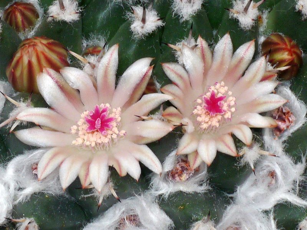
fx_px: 1605
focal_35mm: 181
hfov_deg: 10.9
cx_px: 154
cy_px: 115
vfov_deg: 8.2
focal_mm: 45
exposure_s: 1/60
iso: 320
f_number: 11
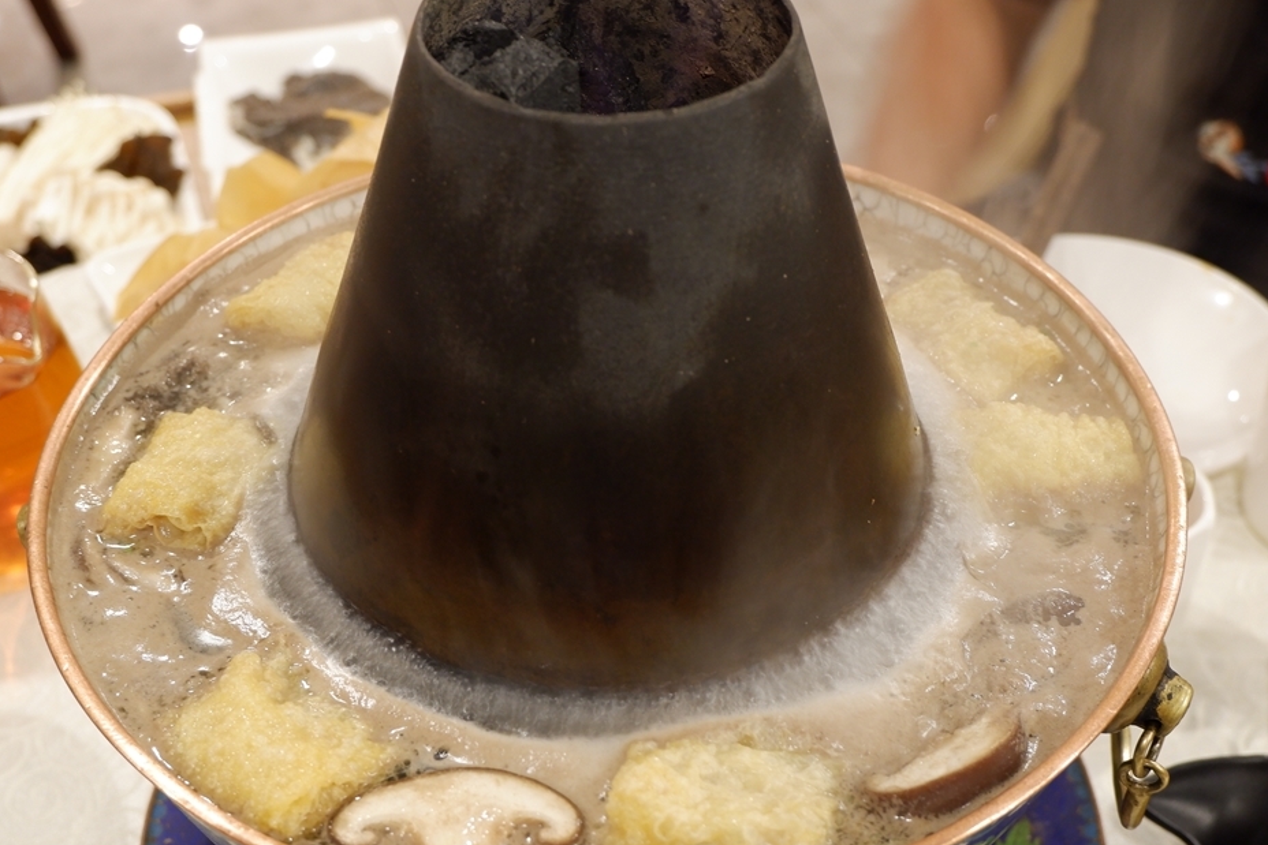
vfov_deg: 25.5
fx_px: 1867
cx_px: 601
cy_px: 467
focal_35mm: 53
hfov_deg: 37.5
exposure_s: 1/8.5
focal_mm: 27.1
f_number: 4.4
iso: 800
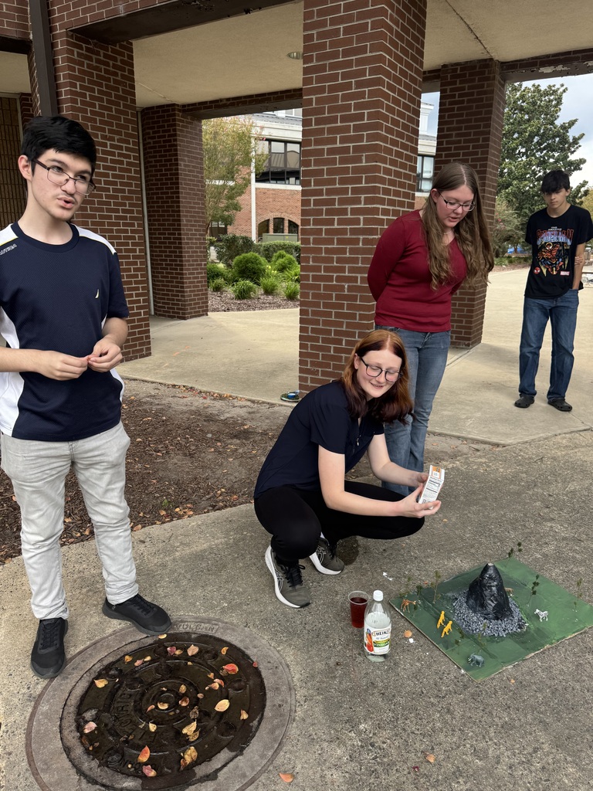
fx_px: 548
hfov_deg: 56.8
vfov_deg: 71.6
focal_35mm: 24
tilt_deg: -15.8
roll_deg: -0.1
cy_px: 396
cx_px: 296
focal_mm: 6.76
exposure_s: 1/567
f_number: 1.78
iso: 80
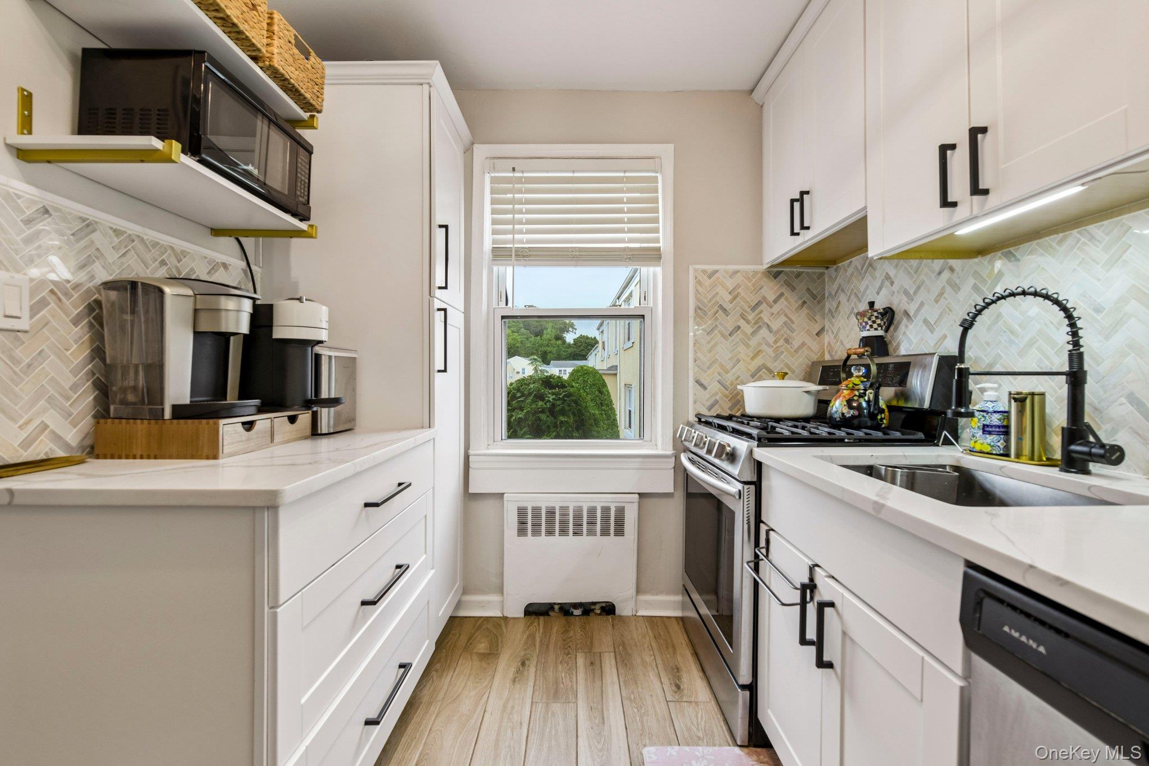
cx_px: 574
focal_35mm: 15
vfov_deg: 77.3
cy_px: 383
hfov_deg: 100.4
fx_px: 479
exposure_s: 1/15
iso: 400
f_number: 8
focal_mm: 15
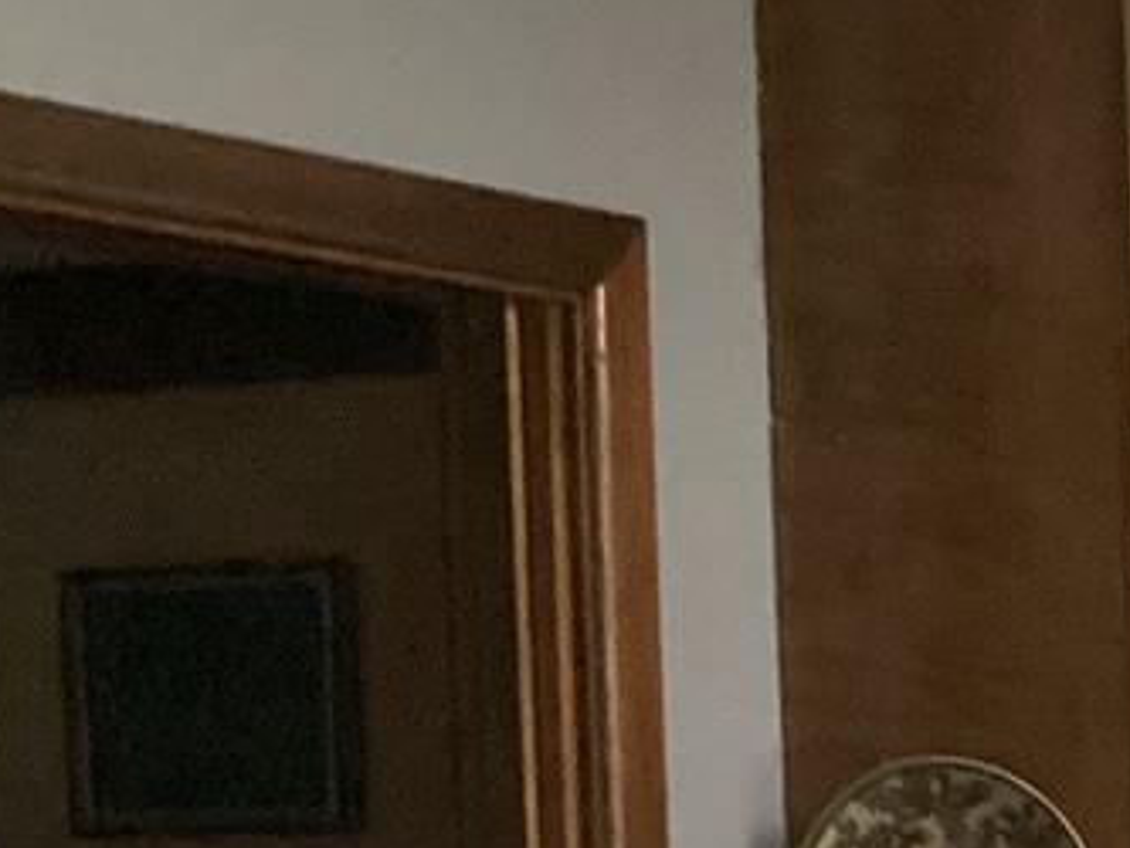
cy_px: 1119
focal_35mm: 152
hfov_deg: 11.1
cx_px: 2640
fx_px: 4964
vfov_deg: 9.6
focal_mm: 3.3
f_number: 2.4
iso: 320
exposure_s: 1/60
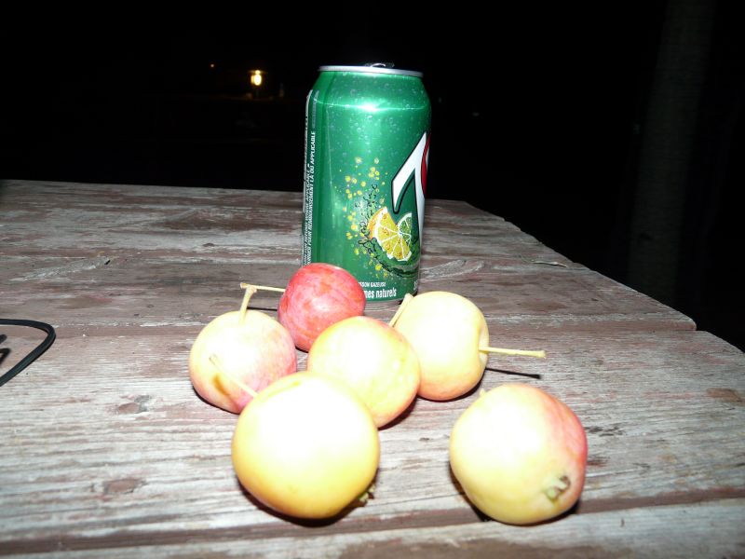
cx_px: 372
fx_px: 603
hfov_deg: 63.4
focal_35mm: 28
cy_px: 280
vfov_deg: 49.7
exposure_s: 1/30
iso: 100
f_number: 2.8
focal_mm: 4.6
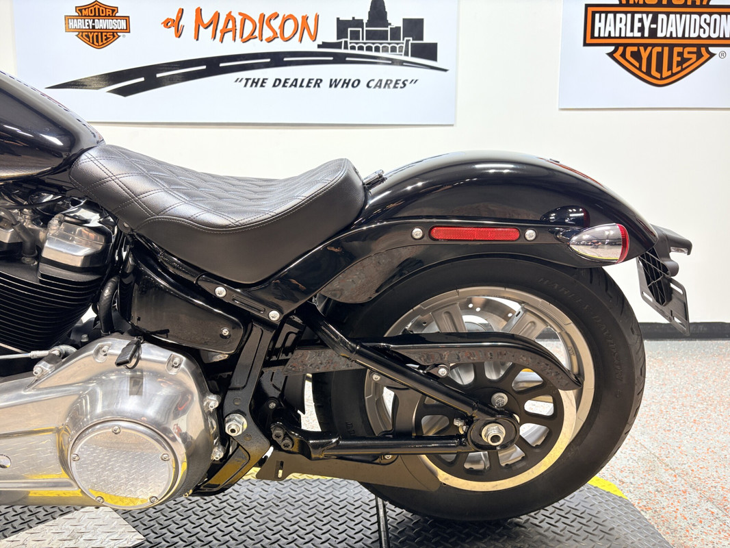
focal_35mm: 26
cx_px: 365
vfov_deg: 53.1
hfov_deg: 67.3
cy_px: 274
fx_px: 548
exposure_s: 1/120
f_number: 1.6
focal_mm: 5.96
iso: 64
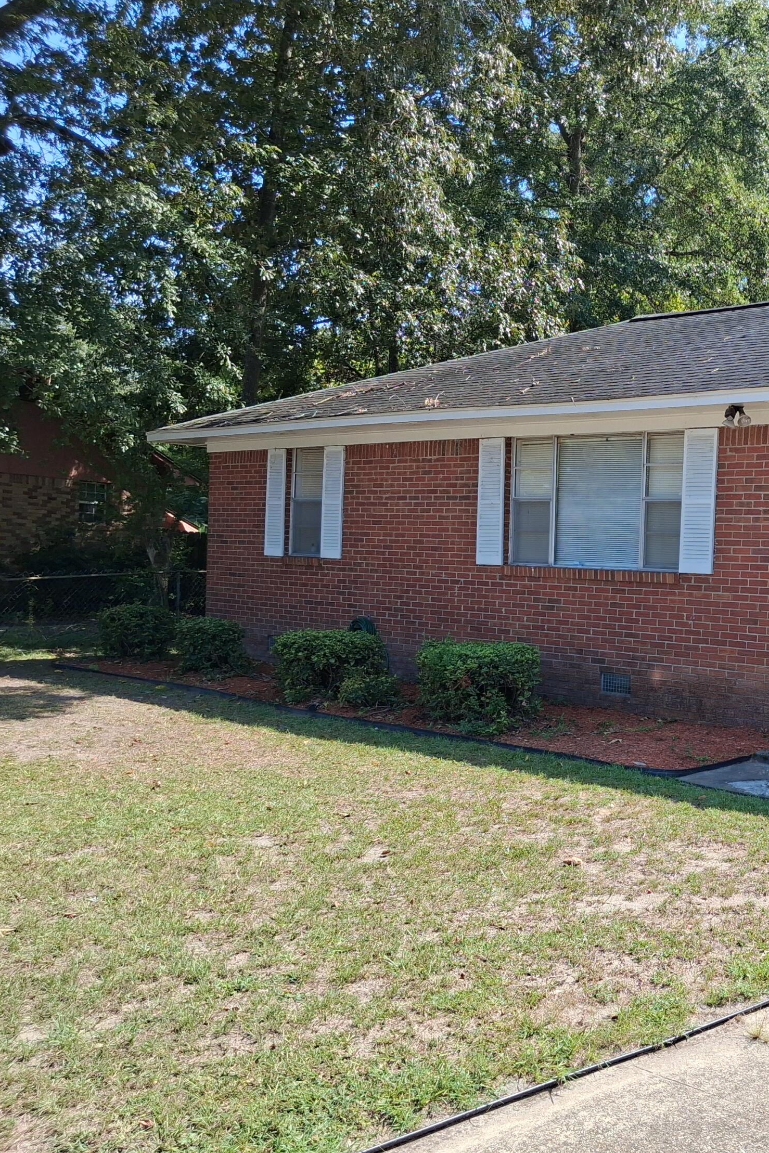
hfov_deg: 32.7
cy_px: 582
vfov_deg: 50.7
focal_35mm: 38
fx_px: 1217
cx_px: 737
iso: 25
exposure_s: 1/361
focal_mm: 4
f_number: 1.8
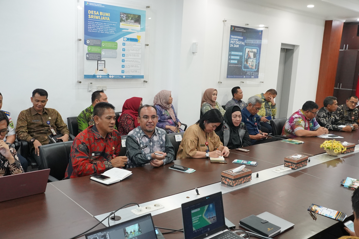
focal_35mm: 36
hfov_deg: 53.1
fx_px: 359
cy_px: 120
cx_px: 180
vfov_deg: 36.9
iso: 4000
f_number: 5.6
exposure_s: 1/125
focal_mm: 24
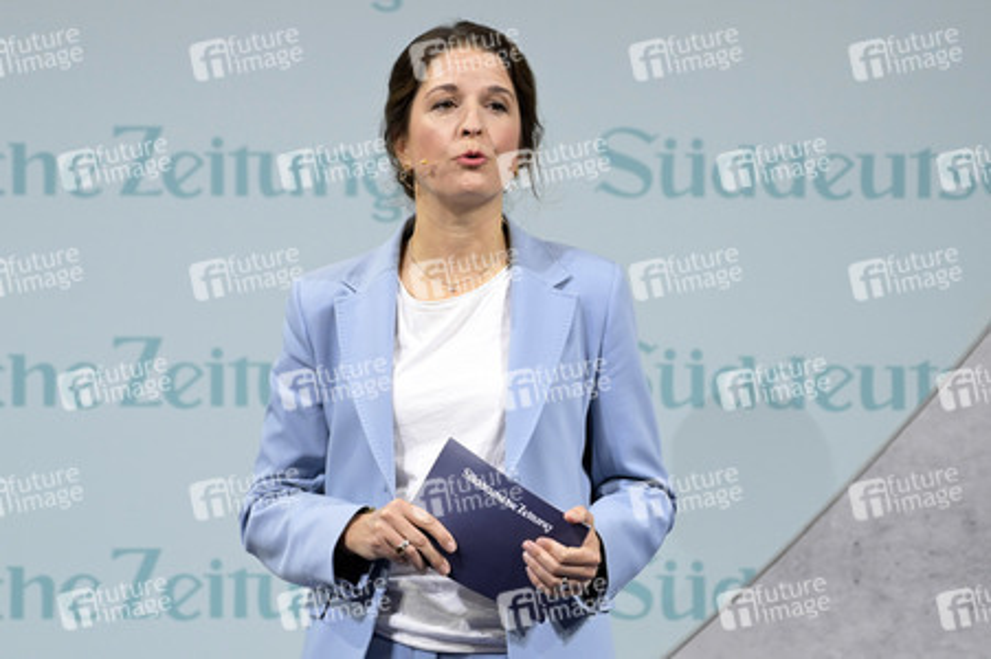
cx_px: 496
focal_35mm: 280
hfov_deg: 7.4
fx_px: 7702
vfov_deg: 4.9
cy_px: 330
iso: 4000
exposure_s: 1/500
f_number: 5.6
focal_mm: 280
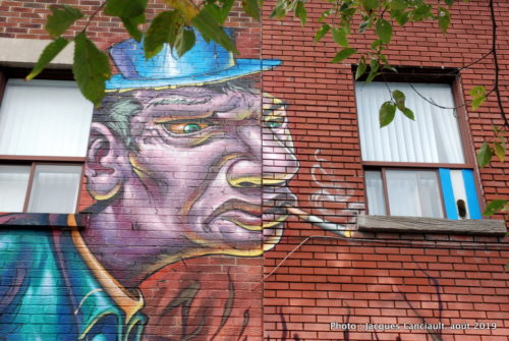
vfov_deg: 26.6
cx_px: 254
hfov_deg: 38.8
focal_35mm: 51
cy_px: 170
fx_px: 722
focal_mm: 34
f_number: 14
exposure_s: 1/100
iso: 320
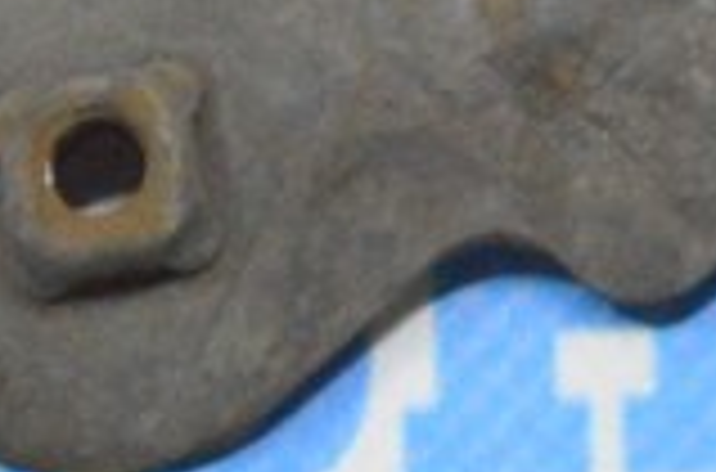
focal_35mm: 407
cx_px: 1148
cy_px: -537
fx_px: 8071
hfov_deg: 5.0
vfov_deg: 3.3
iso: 6400
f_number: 20
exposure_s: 1/15
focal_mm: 42
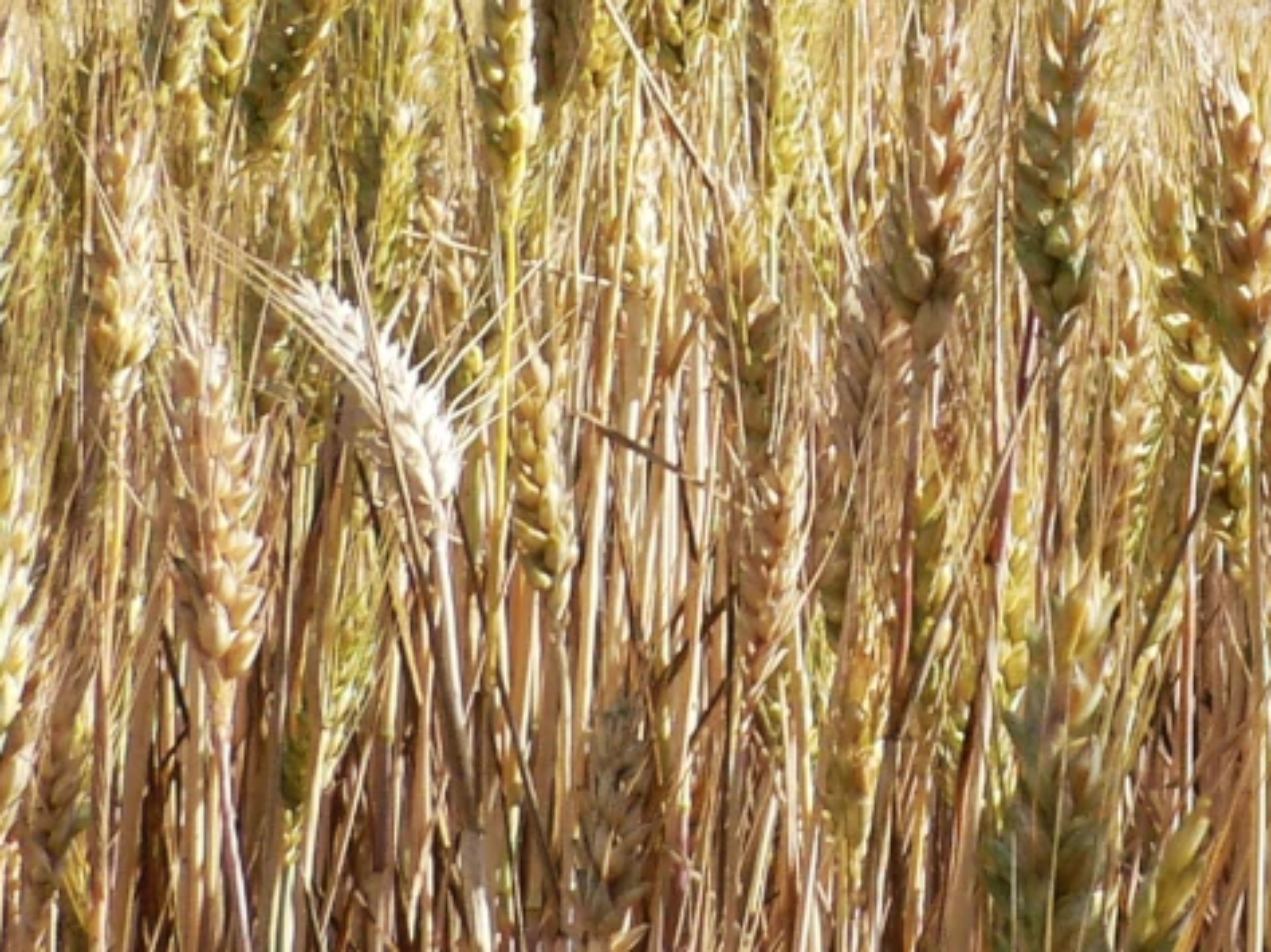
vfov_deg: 12.8
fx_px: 4184
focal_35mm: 114
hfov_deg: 16.7
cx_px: 1408
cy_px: -42
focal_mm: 6
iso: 100
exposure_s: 1/400
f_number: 5
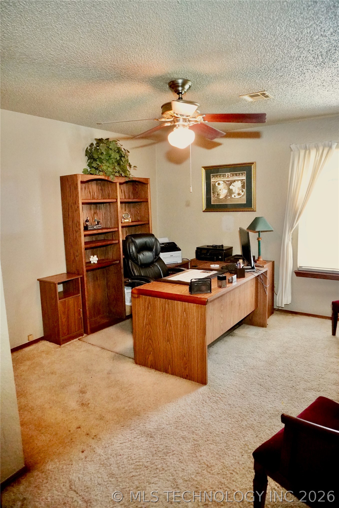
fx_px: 339
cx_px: 170
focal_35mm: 24
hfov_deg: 53.1
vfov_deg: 73.7
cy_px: 254
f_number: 3.5
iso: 10000
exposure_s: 1/500
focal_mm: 16
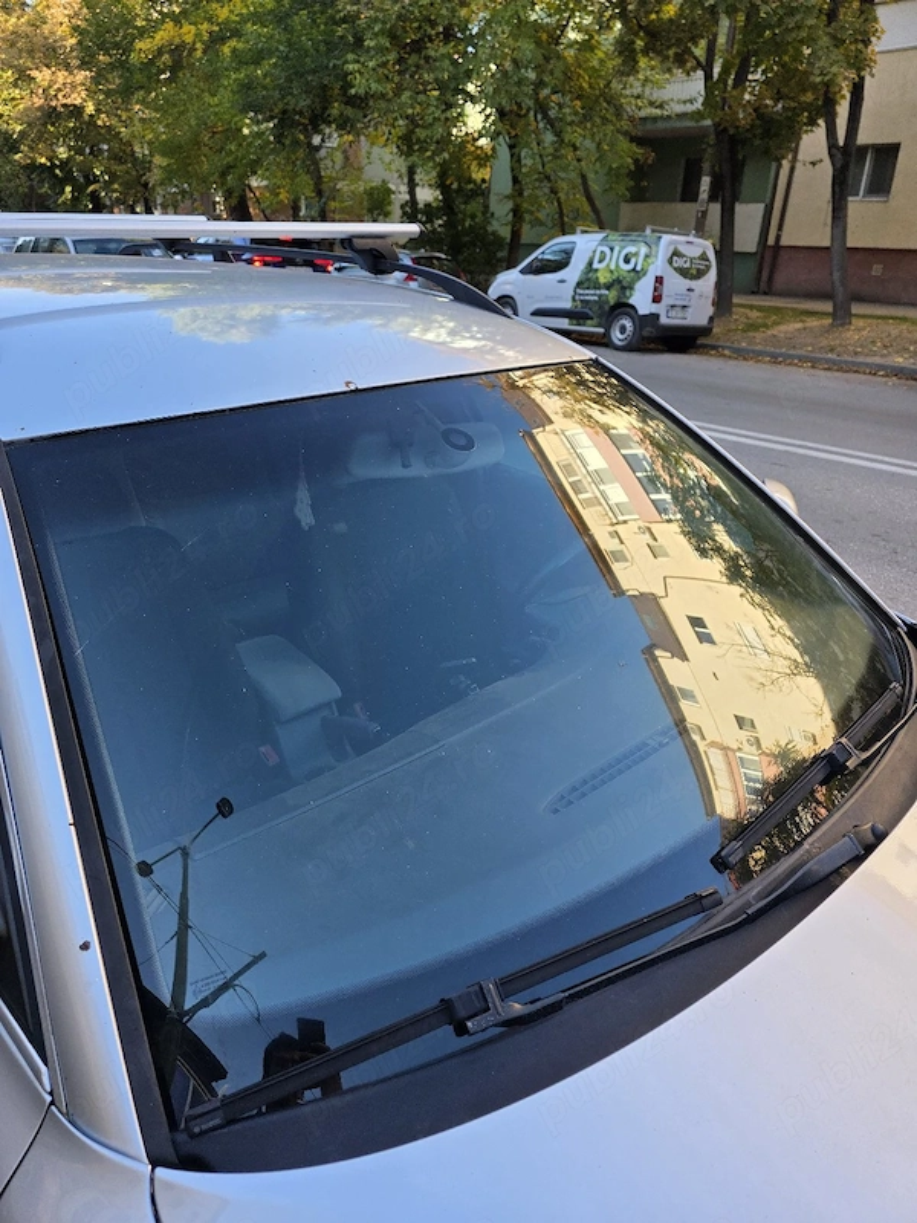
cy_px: 612
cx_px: 458
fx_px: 812
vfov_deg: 73.9
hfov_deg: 58.9
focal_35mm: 23
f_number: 1.7
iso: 40
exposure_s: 1/370
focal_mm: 6.3
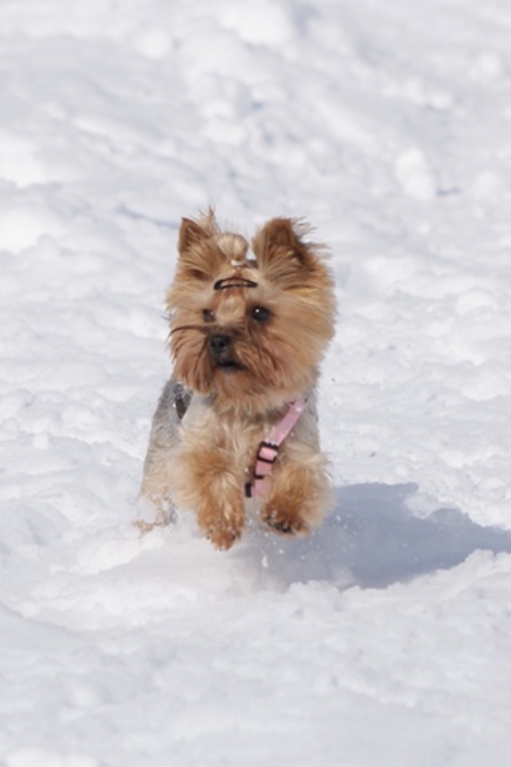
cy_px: 384
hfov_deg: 4.4
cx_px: 256
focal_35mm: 315
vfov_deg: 6.5
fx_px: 6706
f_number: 6.3
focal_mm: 210
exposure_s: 1/1000
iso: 100
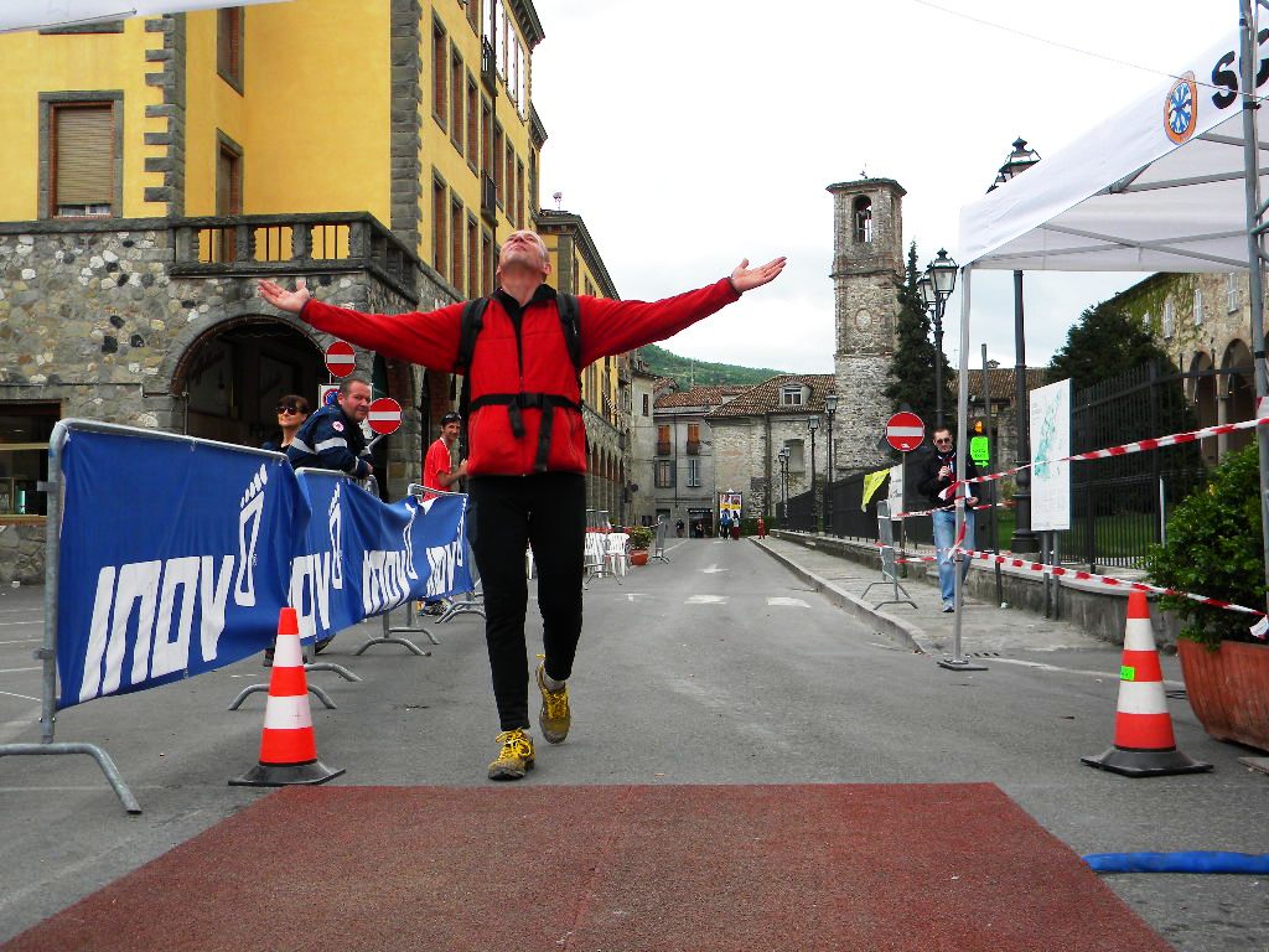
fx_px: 1320
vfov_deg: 39.7
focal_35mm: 36
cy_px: 476
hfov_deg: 51.4
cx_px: 634
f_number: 3.7
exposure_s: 1/298
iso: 80
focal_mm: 6.4
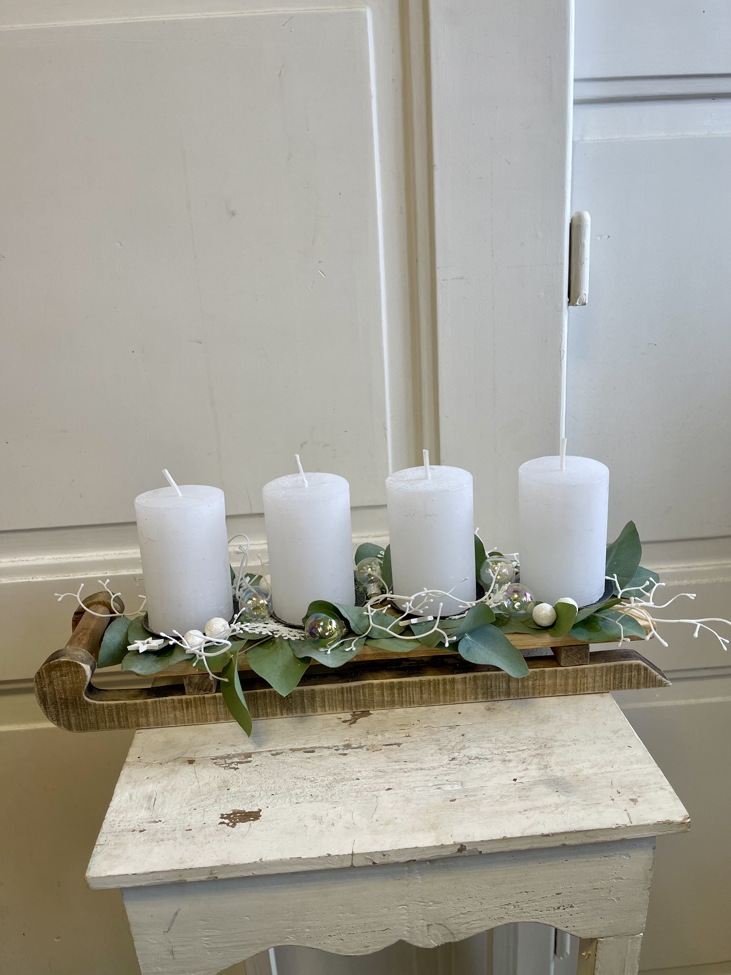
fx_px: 704
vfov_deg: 69.4
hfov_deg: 54.9
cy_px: 488
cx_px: 366
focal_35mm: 25
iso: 64
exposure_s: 1/100
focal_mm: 5.1
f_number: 1.6
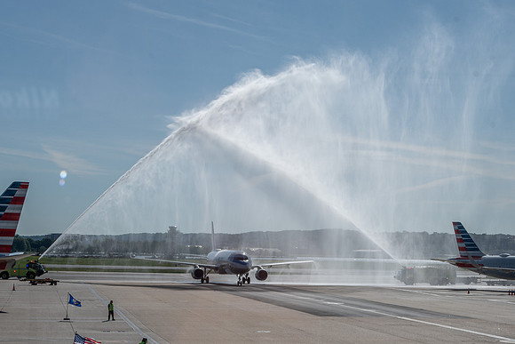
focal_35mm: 86
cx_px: 230
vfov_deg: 15.8
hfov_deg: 23.7
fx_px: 1229
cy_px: 263
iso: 100
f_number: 16
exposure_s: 1/125
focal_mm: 34
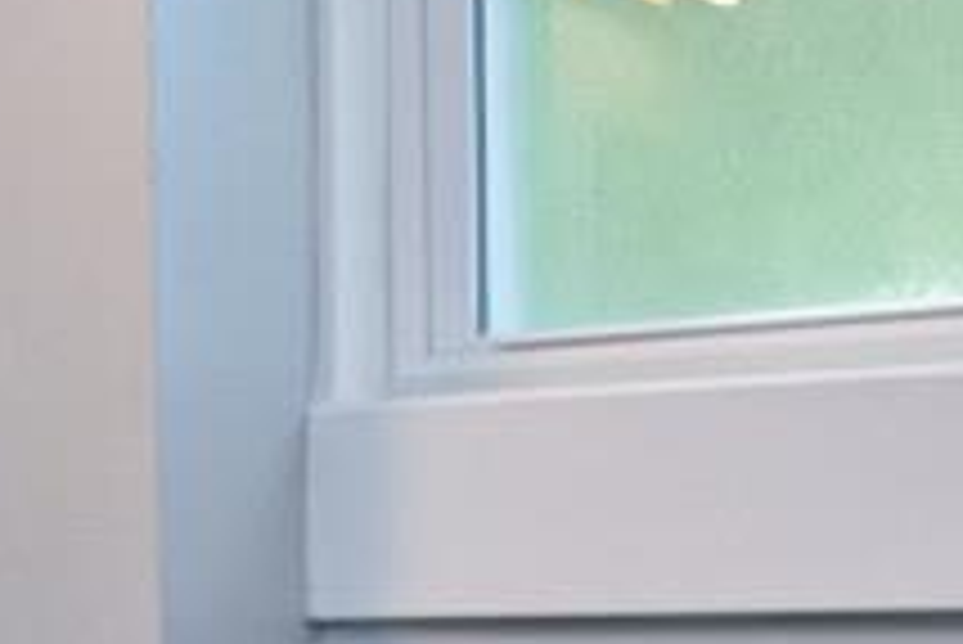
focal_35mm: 105
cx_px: 58
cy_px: 671
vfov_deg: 12.9
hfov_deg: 19.0
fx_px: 2811
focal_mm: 15
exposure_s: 1/80
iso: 200
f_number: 4.5
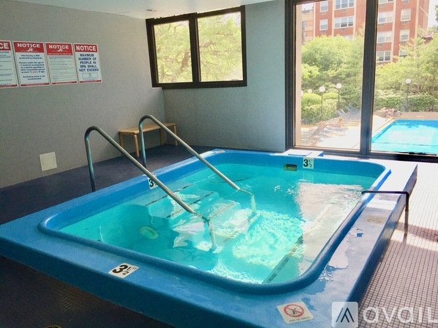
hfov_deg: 61.7
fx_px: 367
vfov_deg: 48.2
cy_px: 164
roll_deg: +3.5
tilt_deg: -13.3
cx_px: 219
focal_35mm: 29
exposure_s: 1/286
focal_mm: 4.15
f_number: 2.2
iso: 32
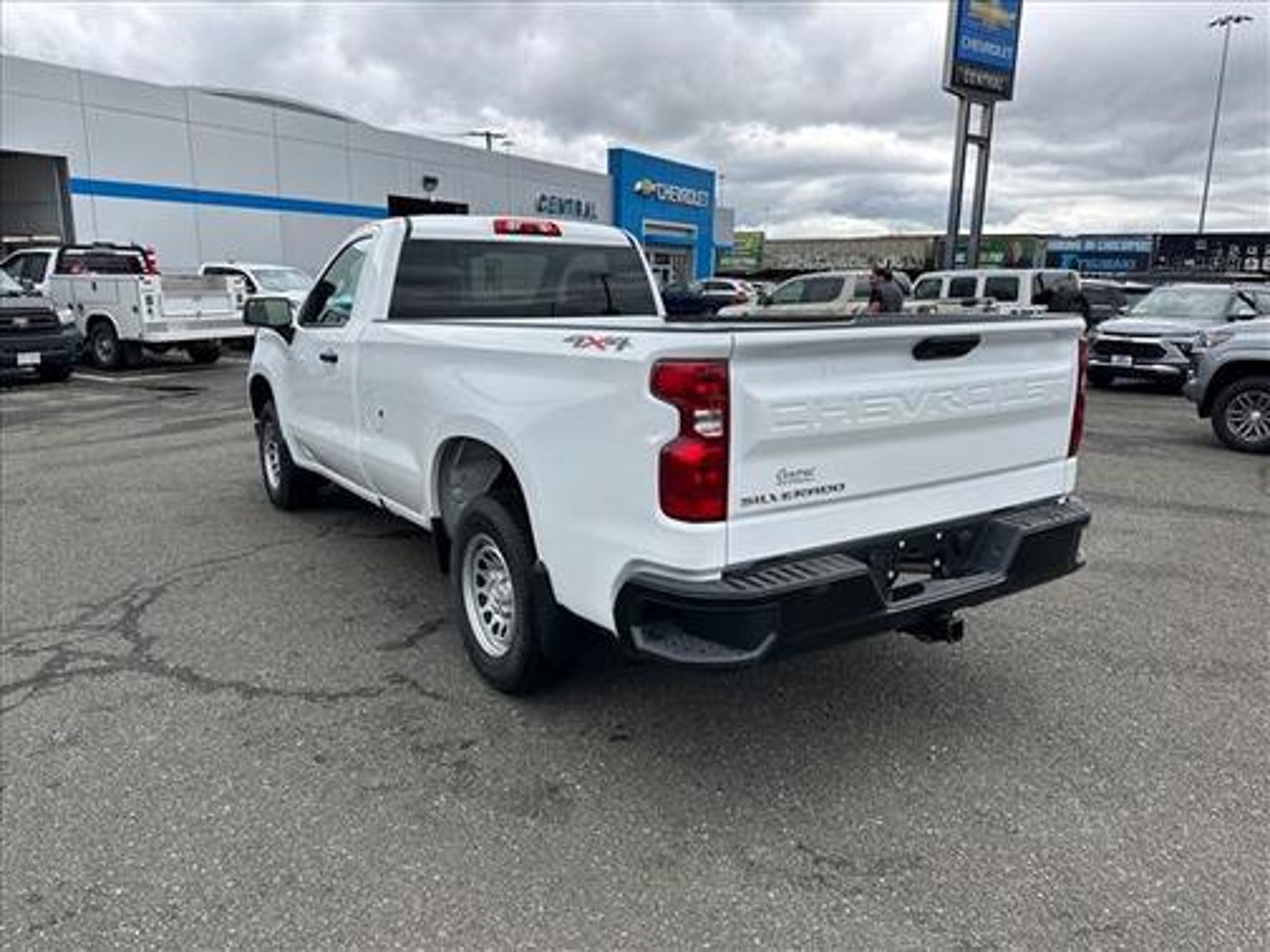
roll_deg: -1.2
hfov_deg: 71.6
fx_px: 881
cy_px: 476
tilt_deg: -12.4
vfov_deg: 56.8
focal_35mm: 24
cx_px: 635
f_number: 1.78
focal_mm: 6.86
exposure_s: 1/680
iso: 80
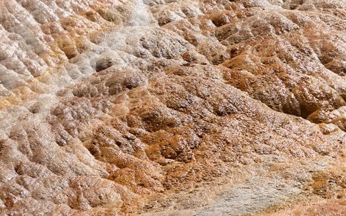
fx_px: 1754
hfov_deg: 11.3
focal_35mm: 186
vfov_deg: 7.0
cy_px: -32
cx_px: 172
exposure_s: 1/1250
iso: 200
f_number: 9
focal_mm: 80
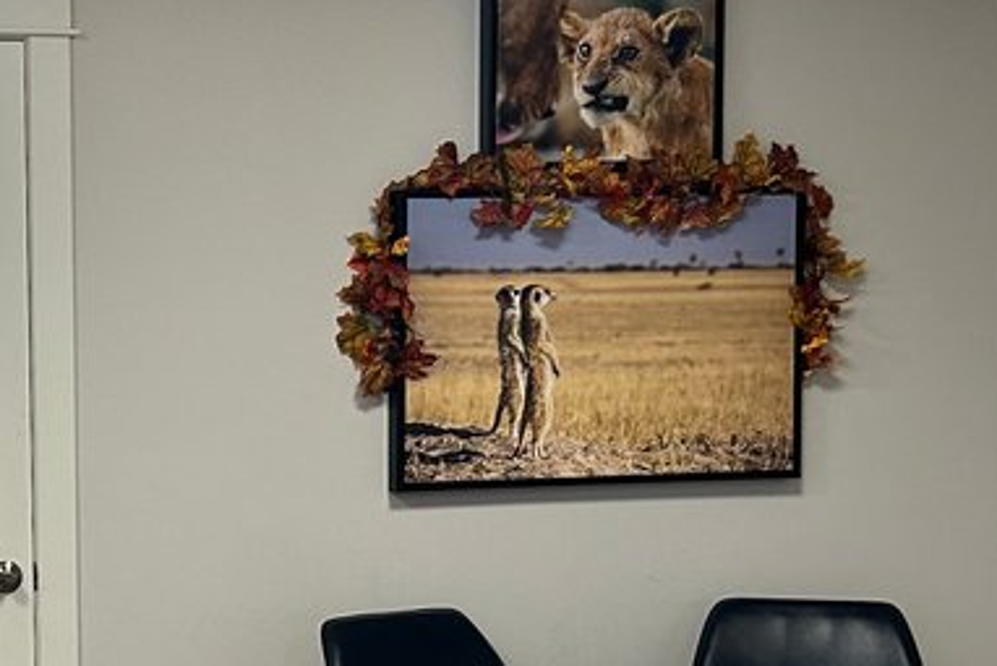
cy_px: 567
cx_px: 97
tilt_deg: -4.9
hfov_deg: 23.3
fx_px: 2355
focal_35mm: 85
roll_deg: +0.3
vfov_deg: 15.9
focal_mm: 5.7
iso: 125
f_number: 1.5
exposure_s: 1/120
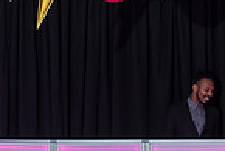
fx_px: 901
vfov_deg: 9.5
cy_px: 54
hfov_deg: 14.2
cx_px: 170
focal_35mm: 144
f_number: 3.5
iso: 800
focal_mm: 35
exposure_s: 1/60
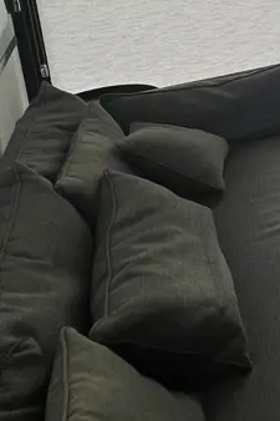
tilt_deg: -11.0
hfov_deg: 18.5
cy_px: -44
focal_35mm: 48
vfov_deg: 35.2
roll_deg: +0.5
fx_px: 561
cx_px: 558
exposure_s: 1/307
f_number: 1.8
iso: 32
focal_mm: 1.57
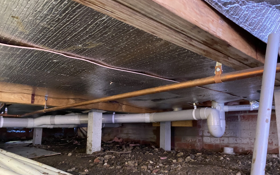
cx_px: 141
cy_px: 91
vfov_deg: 44.5
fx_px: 214
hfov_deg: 66.5
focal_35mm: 28
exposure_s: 1/25
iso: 640
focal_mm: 4.25
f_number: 1.8
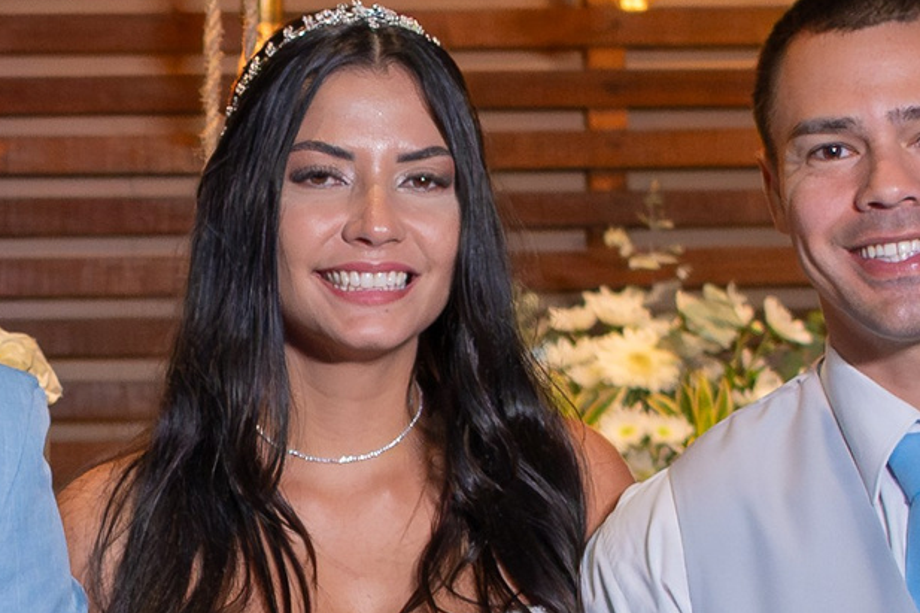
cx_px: -68
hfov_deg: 9.2
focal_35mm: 223
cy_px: 640
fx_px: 5697
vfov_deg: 6.1
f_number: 2.8
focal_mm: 35
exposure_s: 1/400
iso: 2500
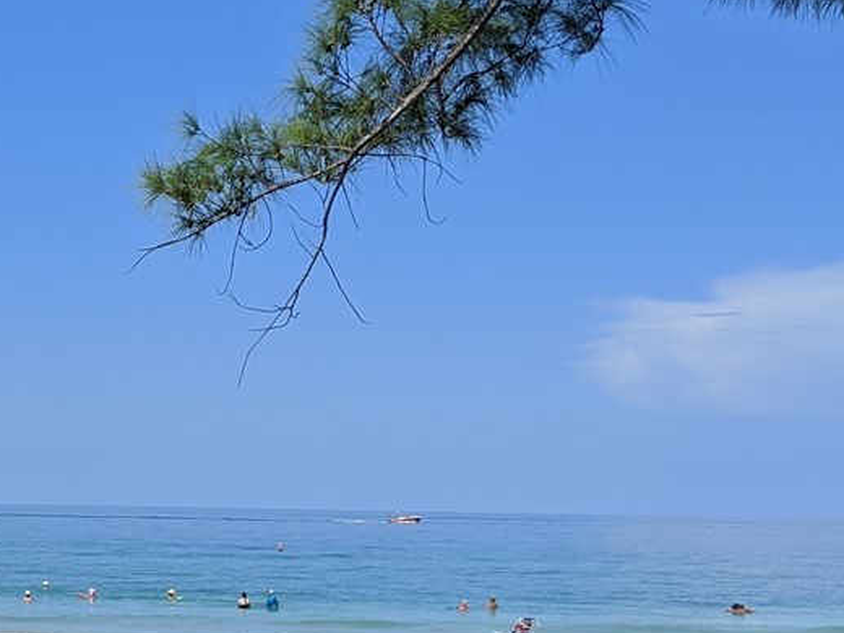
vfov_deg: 17.8
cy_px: 370
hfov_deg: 22.2
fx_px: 2024
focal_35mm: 83
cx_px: -89
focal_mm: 4.44
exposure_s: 1/5882
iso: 67
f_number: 1.8
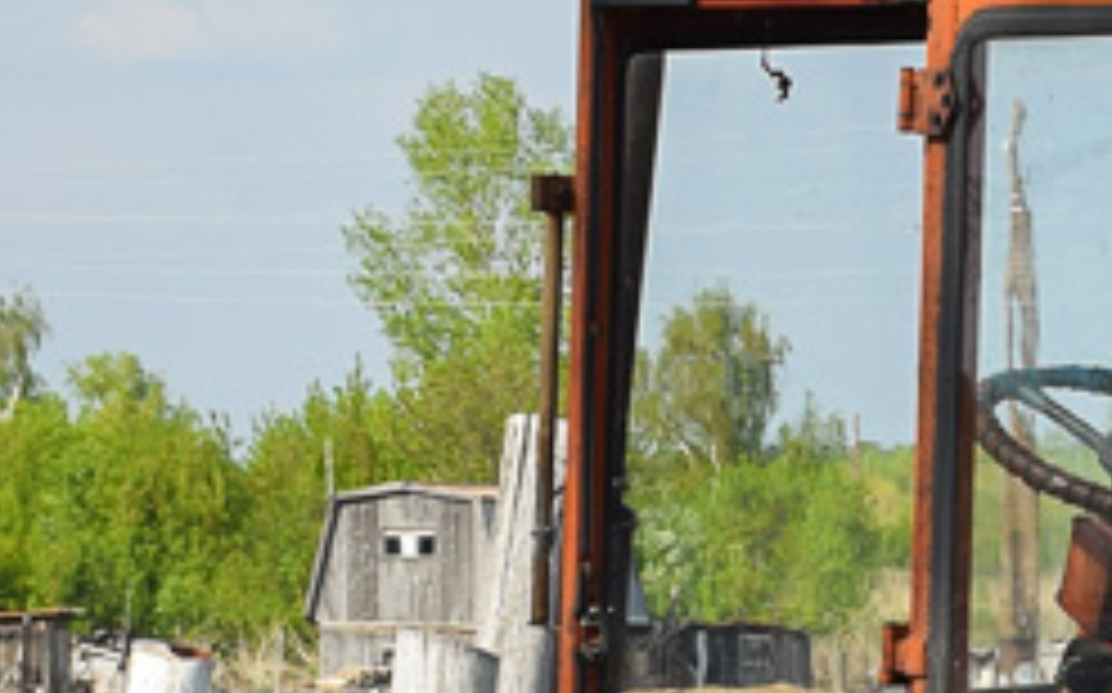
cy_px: 850
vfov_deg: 5.5
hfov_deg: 8.7
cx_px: 1364
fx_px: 7208
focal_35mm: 238
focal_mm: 32
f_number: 9
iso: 200
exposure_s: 1/320
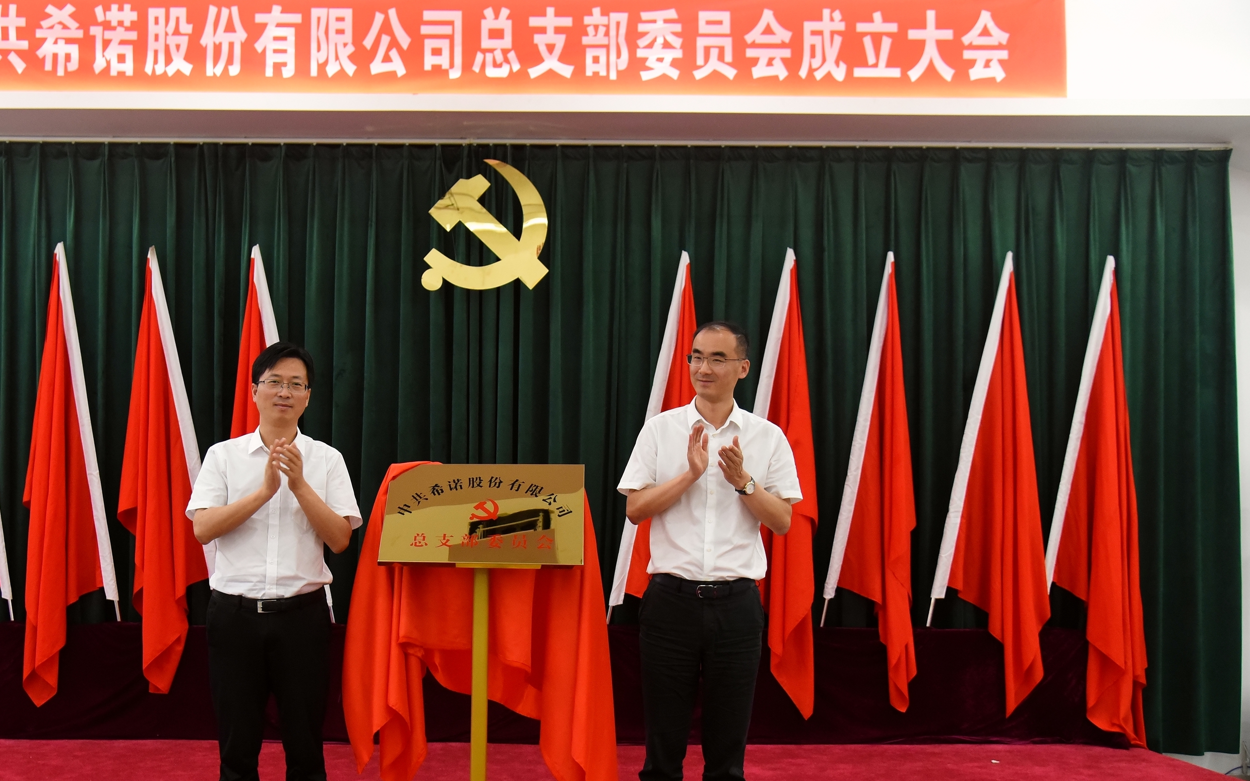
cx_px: 503
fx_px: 1260
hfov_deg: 52.4
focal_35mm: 37
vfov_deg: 34.3
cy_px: 466
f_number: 4
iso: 3200
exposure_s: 1/125
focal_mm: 30
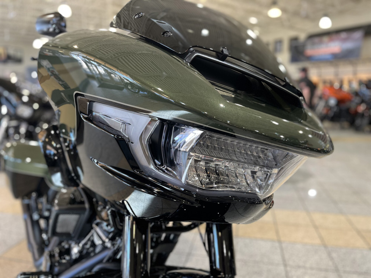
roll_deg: -0.1
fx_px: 279
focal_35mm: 26
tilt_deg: -9.3
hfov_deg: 67.3
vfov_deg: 53.1
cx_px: 186
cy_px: 139
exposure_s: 1/60
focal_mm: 5.1
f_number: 1.6
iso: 160
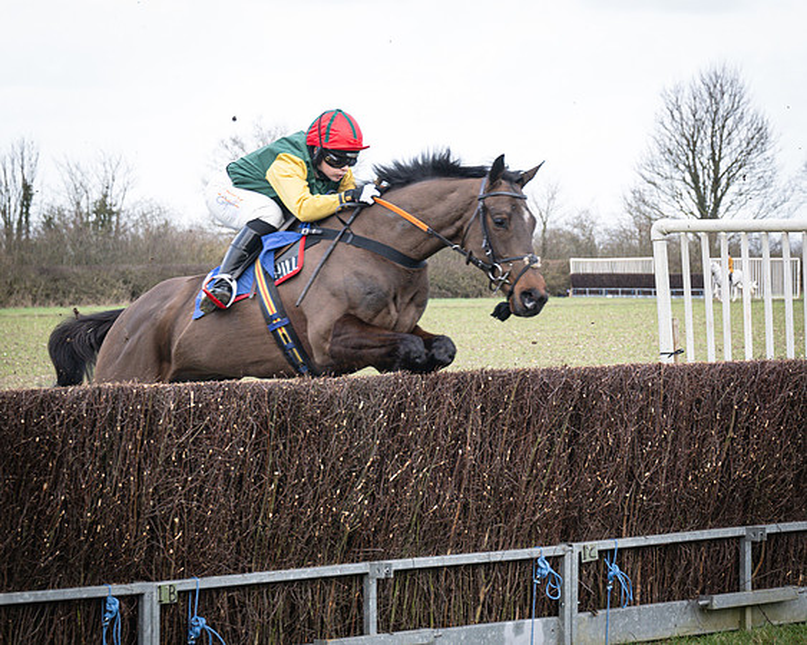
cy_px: 286
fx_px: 3554
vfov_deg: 10.4
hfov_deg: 12.9
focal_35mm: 149
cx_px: 551
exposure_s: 1/800
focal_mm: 70
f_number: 4
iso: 400
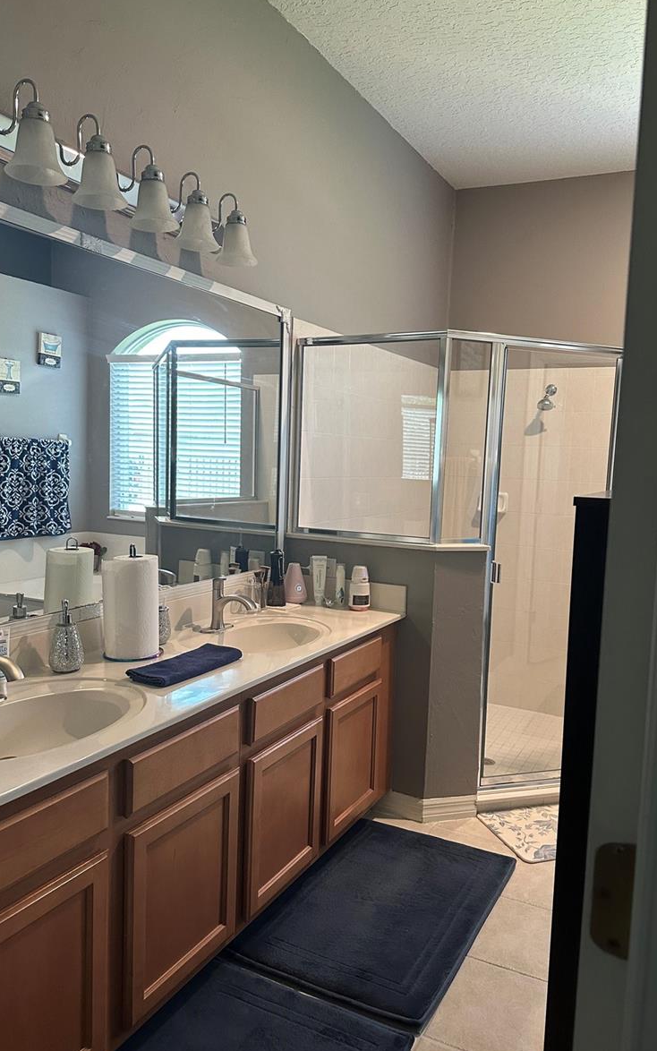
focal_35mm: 26
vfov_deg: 70.4
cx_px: 360
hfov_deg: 47.5
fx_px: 745
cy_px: 526
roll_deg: -3.3
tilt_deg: -6.1
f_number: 1.78
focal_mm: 6.86
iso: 320
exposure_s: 1/60
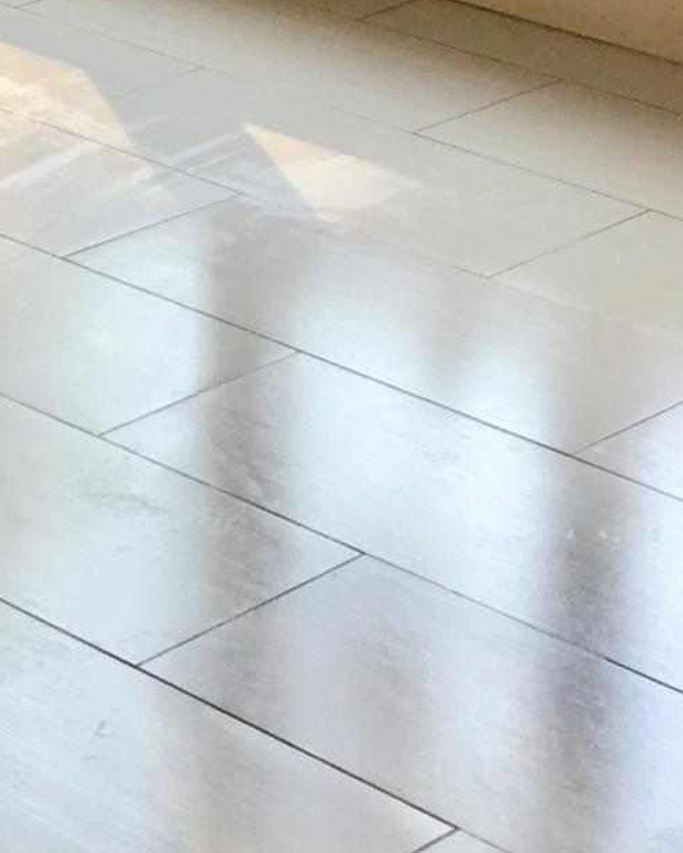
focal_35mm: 137
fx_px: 3462
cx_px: -454
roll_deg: -0.4
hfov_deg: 10.7
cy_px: -410
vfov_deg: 13.3
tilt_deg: -10.6
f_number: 2.2
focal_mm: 4.15
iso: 25
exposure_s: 1/60
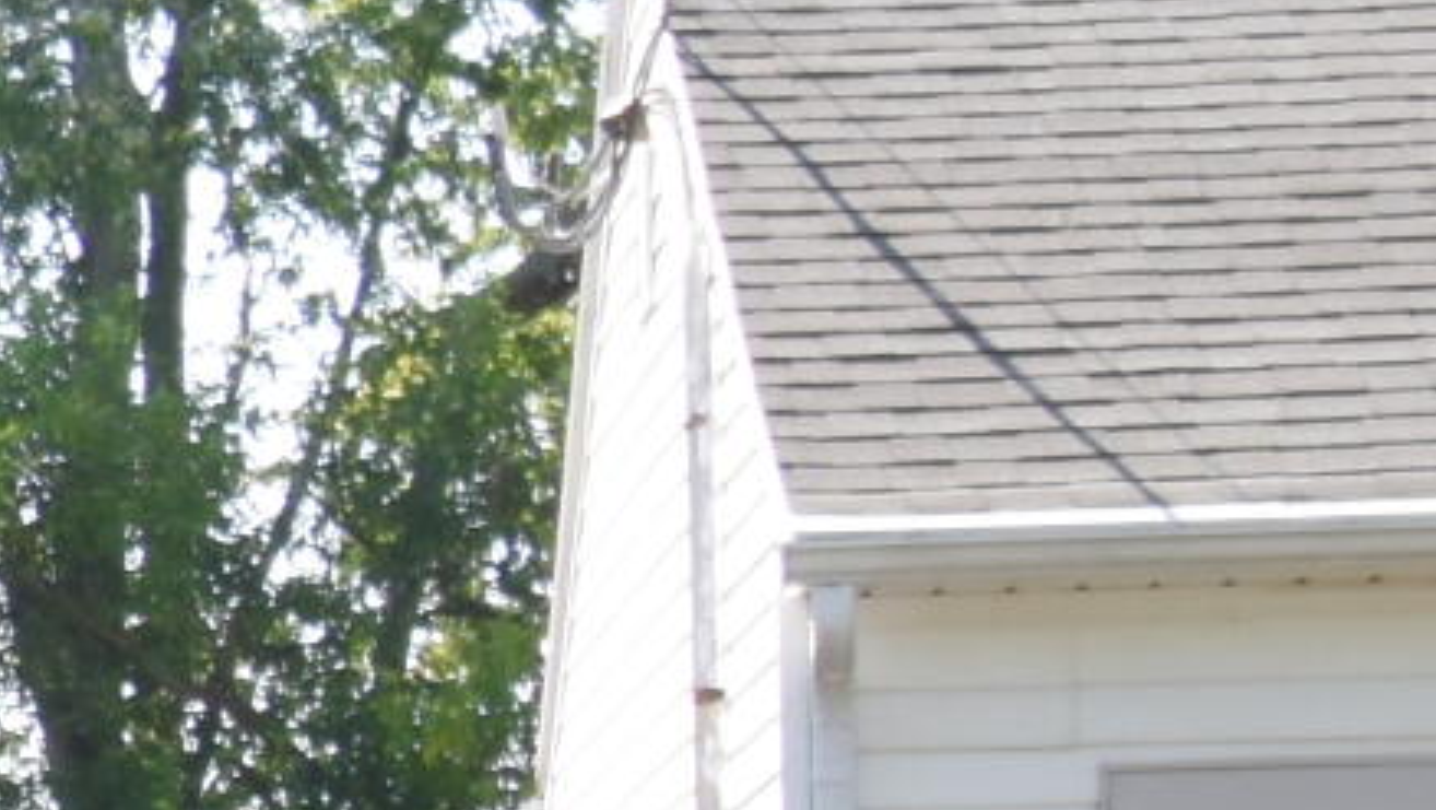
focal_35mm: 215
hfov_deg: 8.0
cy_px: 1059
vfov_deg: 5.6
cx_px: -3377
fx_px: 8192
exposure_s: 1/250
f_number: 5.6
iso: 280
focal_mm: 20
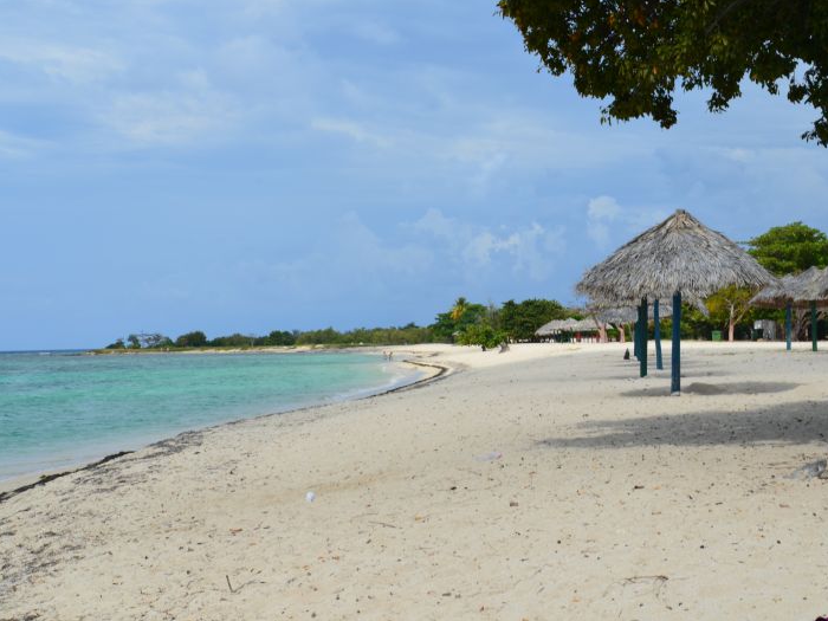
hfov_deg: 24.7
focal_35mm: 79
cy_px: 311
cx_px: 377
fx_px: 1890
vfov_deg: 18.7
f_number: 11
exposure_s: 1/160
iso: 100
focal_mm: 48
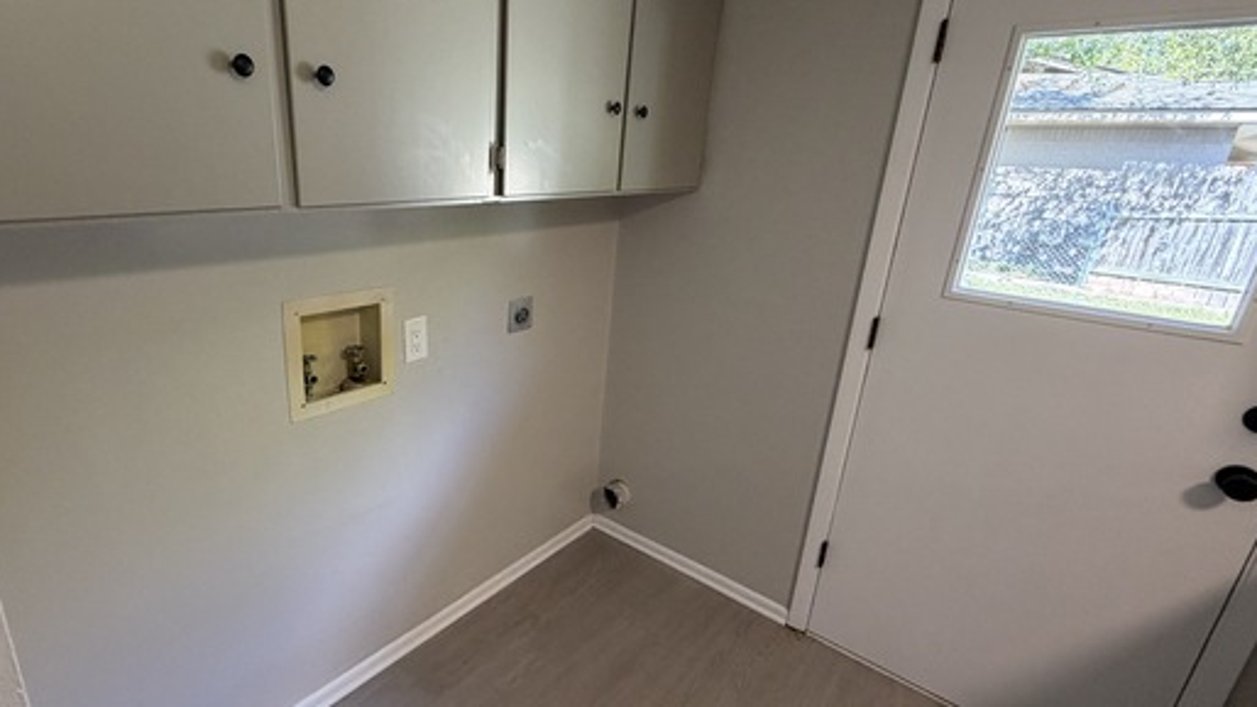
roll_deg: -1.8
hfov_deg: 88.7
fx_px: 633
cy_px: 355
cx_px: 518
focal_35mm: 19
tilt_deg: -18.2
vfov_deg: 58.3
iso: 250
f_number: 2.2
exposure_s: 1/60
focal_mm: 2.22
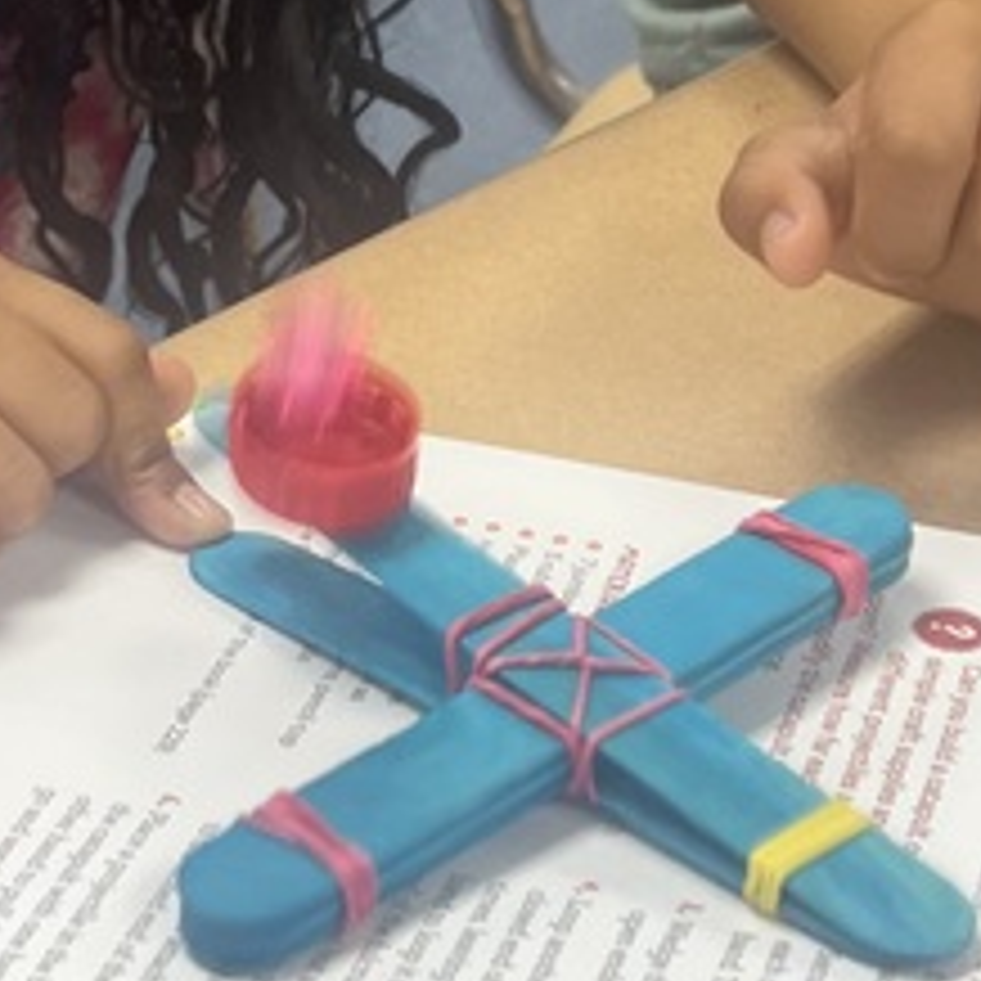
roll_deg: +3.2
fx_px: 3463
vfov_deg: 15.6
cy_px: -171
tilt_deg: -21.1
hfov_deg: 15.8
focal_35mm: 108
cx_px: -50
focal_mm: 5.7
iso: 64
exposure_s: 1/61
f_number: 1.5
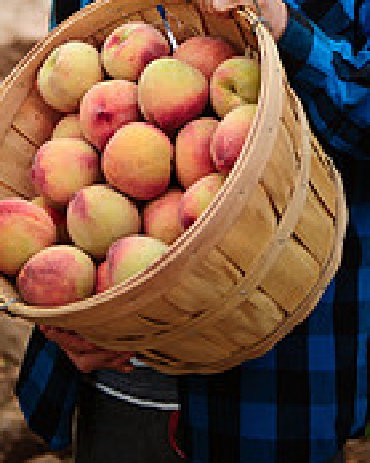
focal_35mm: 121
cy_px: -114
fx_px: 1658
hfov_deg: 12.7
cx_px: 153
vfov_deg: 15.3
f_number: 2.8
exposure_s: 1/160
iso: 200
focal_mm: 50
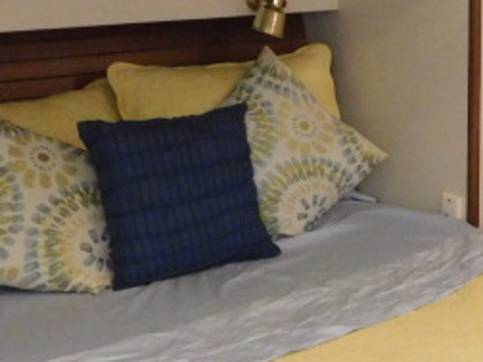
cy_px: 224
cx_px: 493
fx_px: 1019
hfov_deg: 25.3
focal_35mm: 73
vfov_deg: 20.1
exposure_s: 1/6
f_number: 3
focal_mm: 4
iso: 800
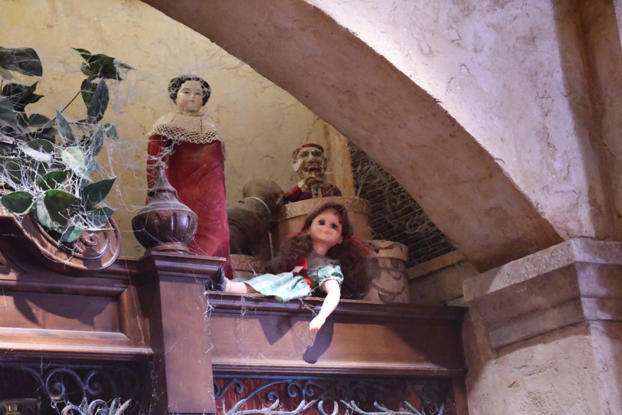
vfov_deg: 16.7
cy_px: 208
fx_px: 1417
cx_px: 311
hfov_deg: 24.8
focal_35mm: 82
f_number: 5.6
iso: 12800
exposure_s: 1/30
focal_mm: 55
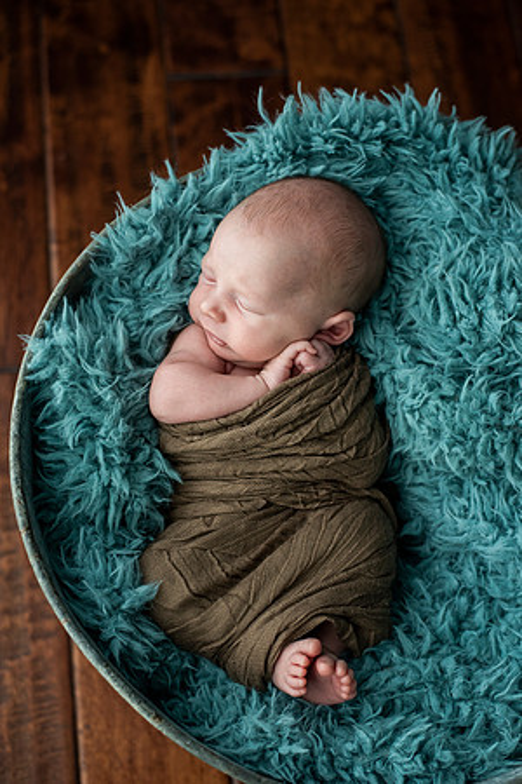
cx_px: 261
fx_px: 1087
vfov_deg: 39.6
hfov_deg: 27.0
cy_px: 392
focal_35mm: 50
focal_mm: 50
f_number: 3.2
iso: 1000
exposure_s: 1/400
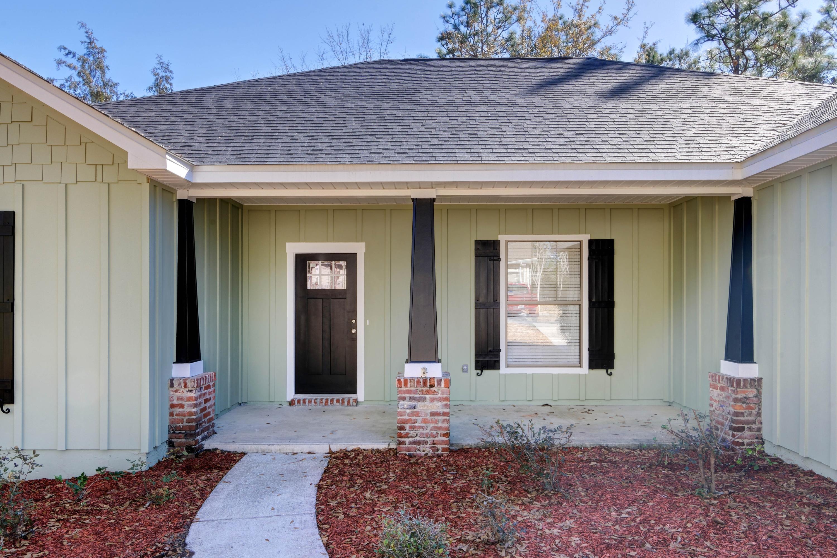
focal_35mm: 24
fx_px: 558
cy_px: 279
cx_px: 418
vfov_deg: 53.1
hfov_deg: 73.7
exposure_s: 1/125
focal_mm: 16
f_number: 20
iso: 100
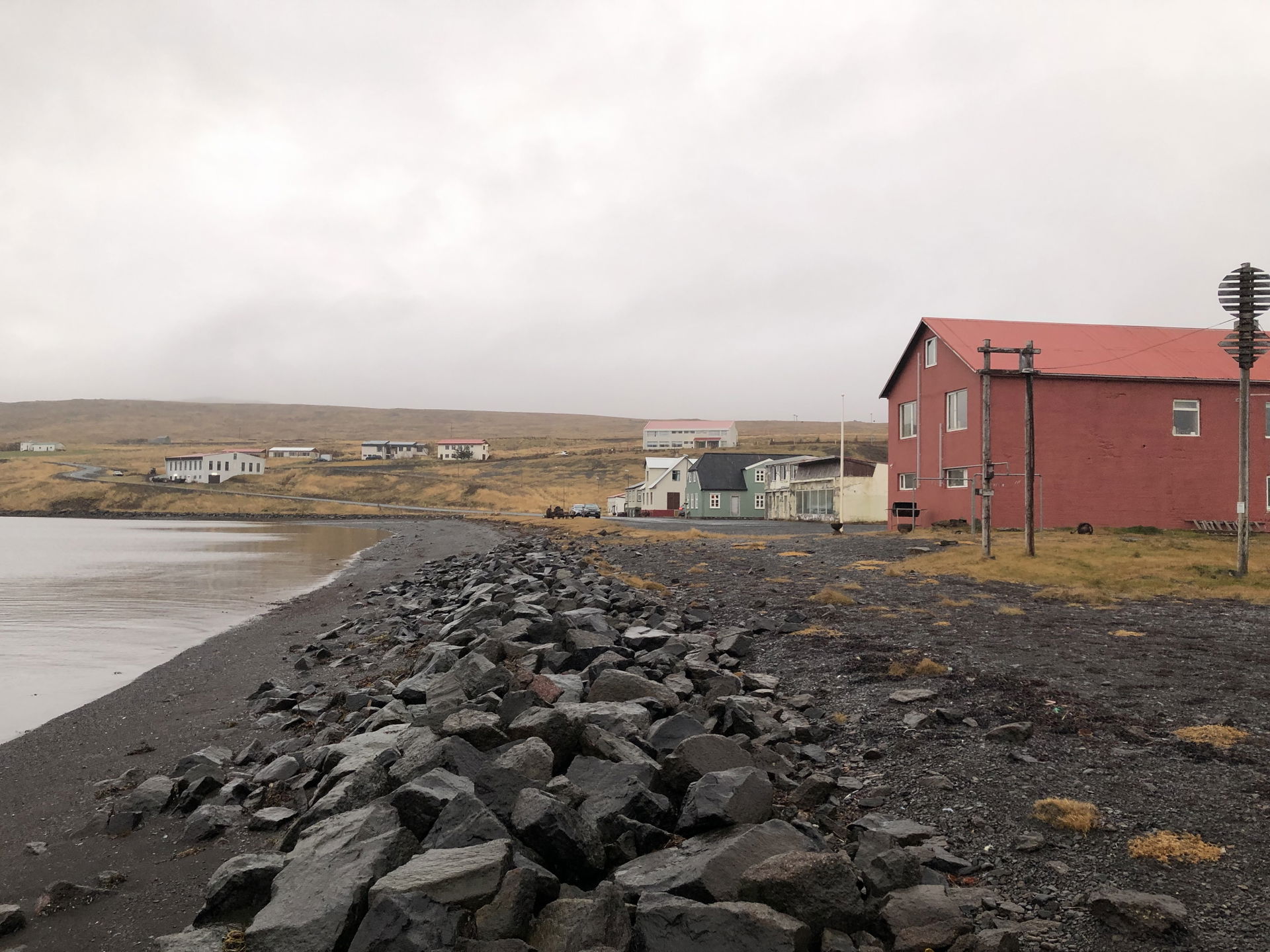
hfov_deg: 63.4
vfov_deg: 49.7
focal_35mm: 28
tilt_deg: +2.0
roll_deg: -0.1
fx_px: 1027
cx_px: 635
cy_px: 476
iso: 25
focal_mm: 4
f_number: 1.8
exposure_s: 1/40
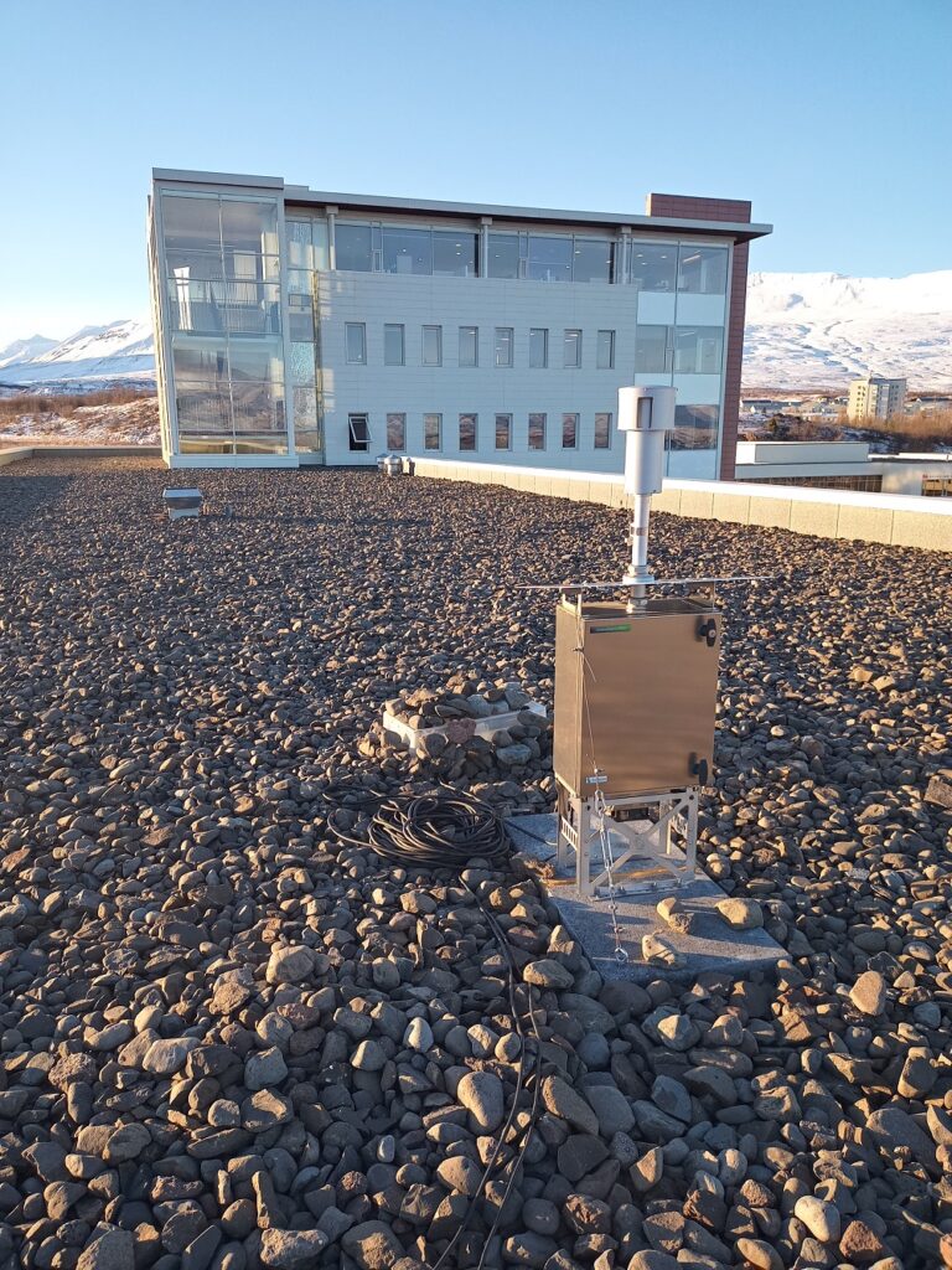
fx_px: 1027
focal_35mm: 28
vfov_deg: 63.4
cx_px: 476
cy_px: 635
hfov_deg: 49.7
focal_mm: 4.71
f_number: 1.8
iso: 50
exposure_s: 1/404
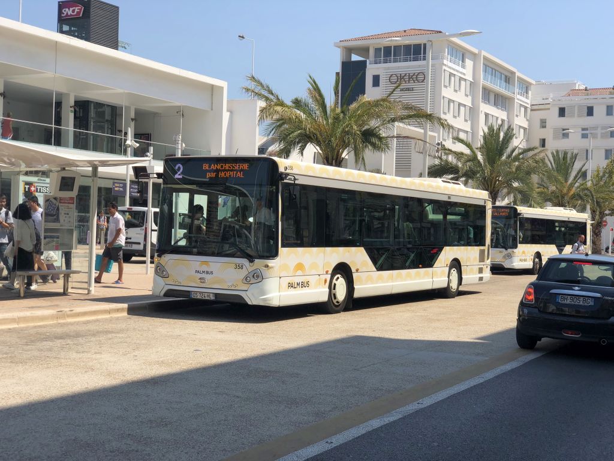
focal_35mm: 52
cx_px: 307
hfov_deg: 36.8
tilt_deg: -2.2
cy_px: 230
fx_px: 922
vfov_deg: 28.0
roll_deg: -1.4
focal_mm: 6
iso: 16
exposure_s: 1/1066
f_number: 2.4
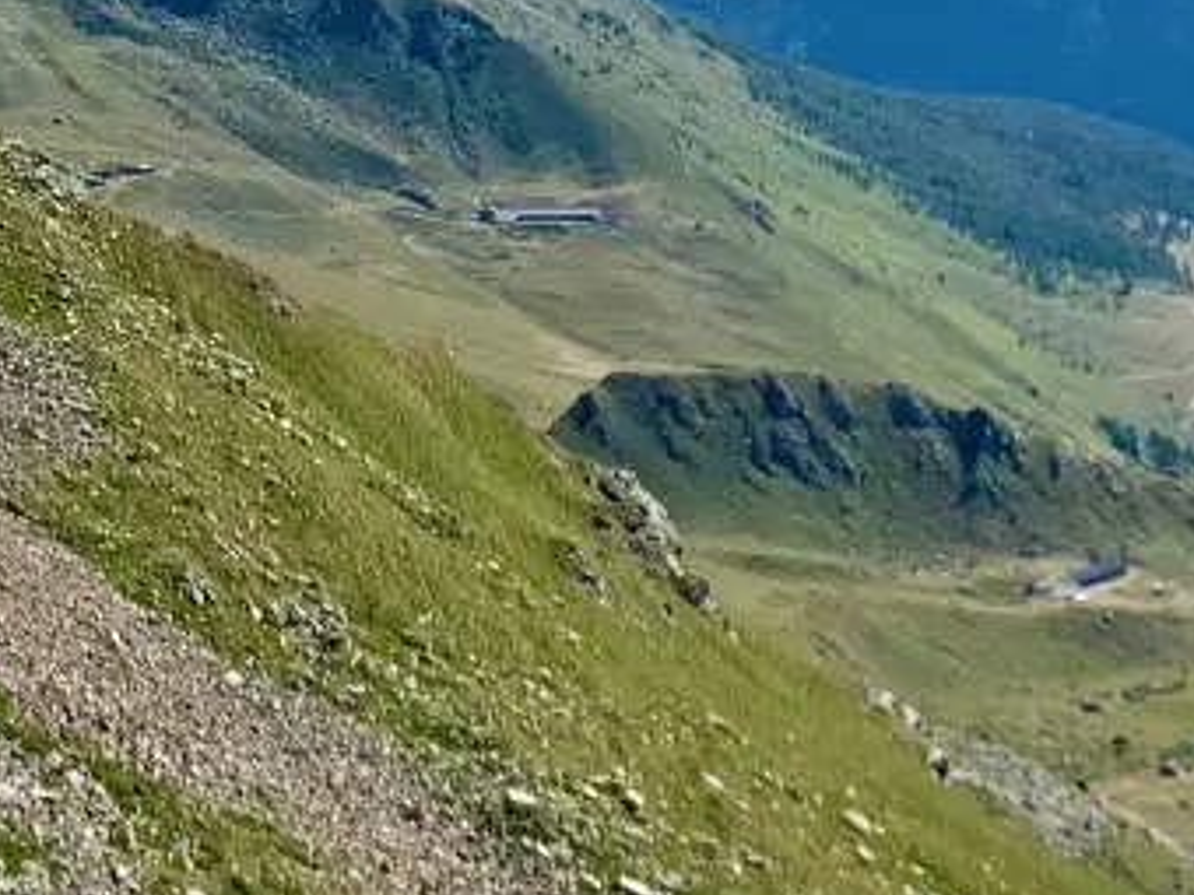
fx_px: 3794
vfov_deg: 13.0
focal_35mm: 110
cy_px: -253
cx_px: 471
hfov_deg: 17.9
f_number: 1.8
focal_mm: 4.25
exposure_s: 1/2545
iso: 25
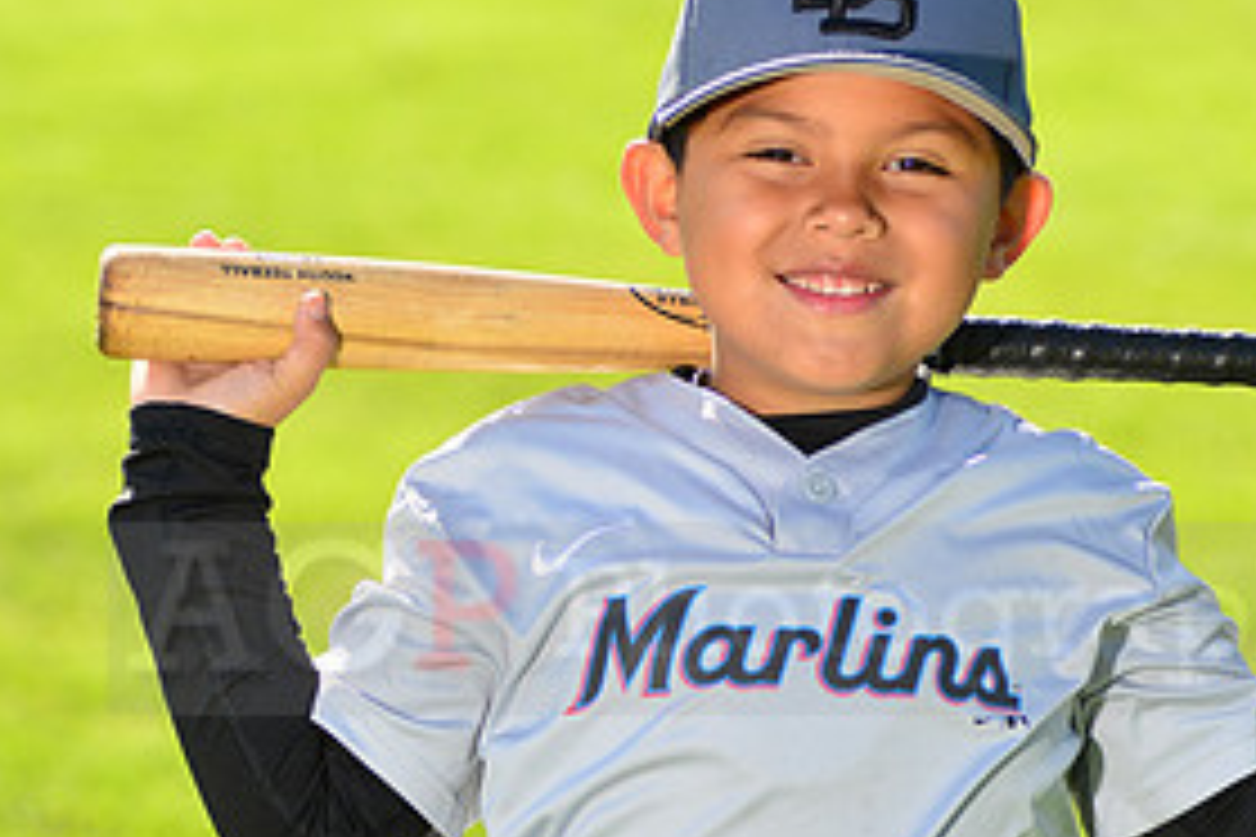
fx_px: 9803
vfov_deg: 4.9
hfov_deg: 7.3
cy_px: 583
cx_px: 864
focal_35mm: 281
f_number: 5
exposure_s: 1/250
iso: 100
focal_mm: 135
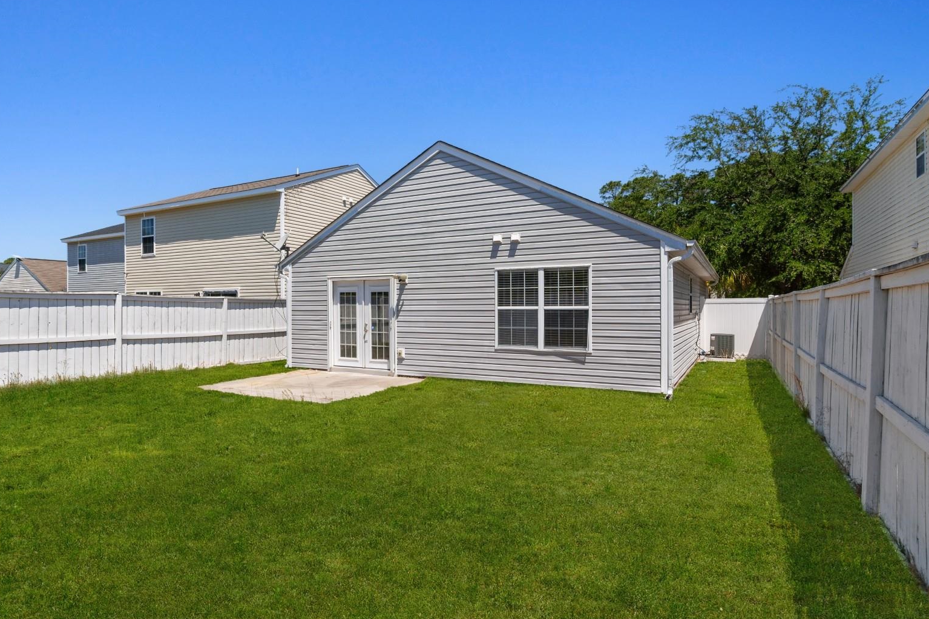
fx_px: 490
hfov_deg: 86.9
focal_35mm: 19
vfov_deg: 64.5
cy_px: 298
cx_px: 462
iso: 100
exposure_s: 1/320
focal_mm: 12
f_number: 10
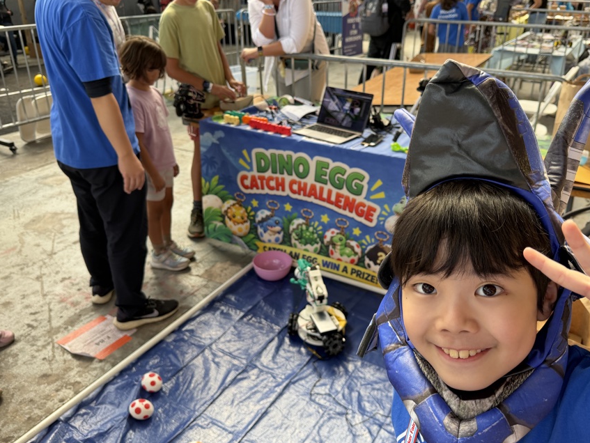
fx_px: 494
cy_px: 217
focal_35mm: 29
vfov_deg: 48.3
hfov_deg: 61.6
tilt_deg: -25.5
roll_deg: -0.2
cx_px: 316
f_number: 1.78
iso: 80
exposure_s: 1/121
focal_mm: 6.76
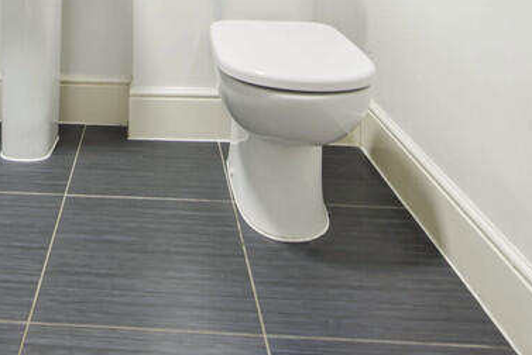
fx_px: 562
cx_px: 120
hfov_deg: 48.3
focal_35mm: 38
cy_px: -120
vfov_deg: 28.2
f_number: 9
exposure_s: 1/5
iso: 320
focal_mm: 14
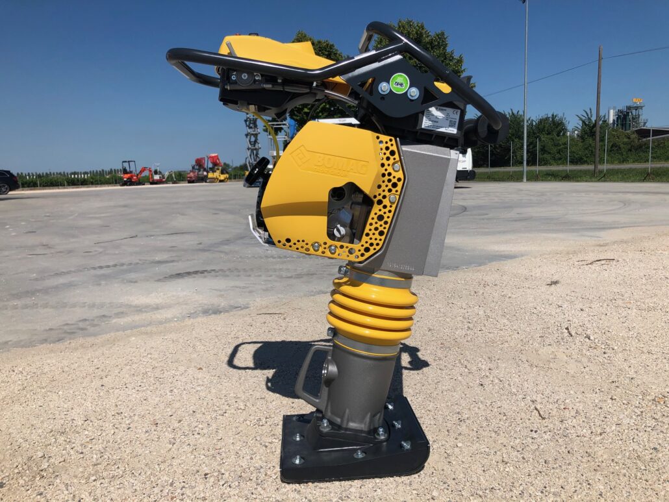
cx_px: 334
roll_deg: +1.7
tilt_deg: -9.0
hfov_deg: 63.4
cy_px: 251
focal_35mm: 28
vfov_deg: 49.8
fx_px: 541
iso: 20
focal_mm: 3.99
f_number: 1.8
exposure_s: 1/4367
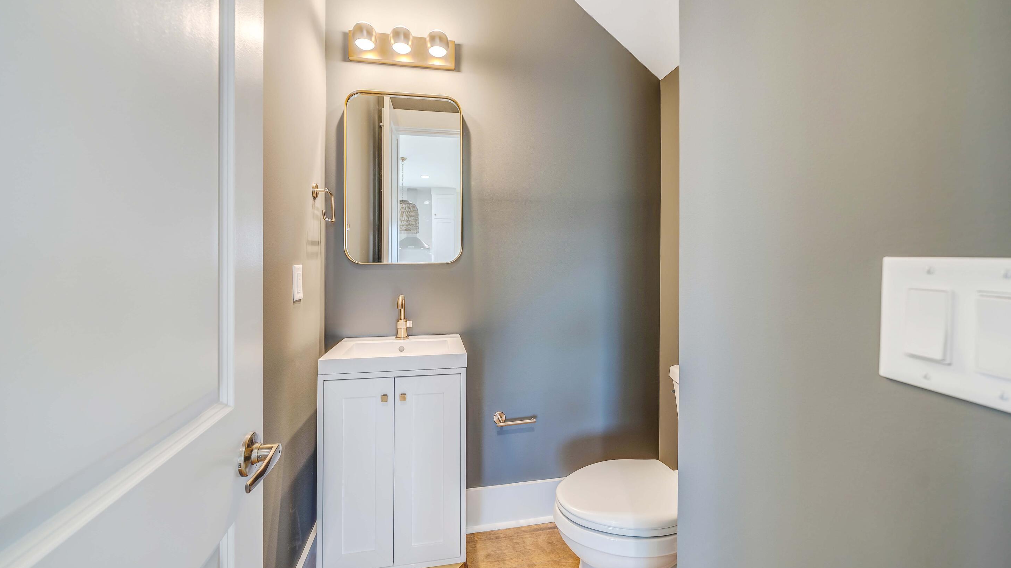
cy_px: 263
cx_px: 505
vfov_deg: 78.3
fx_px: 348
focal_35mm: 13
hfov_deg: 110.8
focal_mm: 12
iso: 100
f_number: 5
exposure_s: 1/4
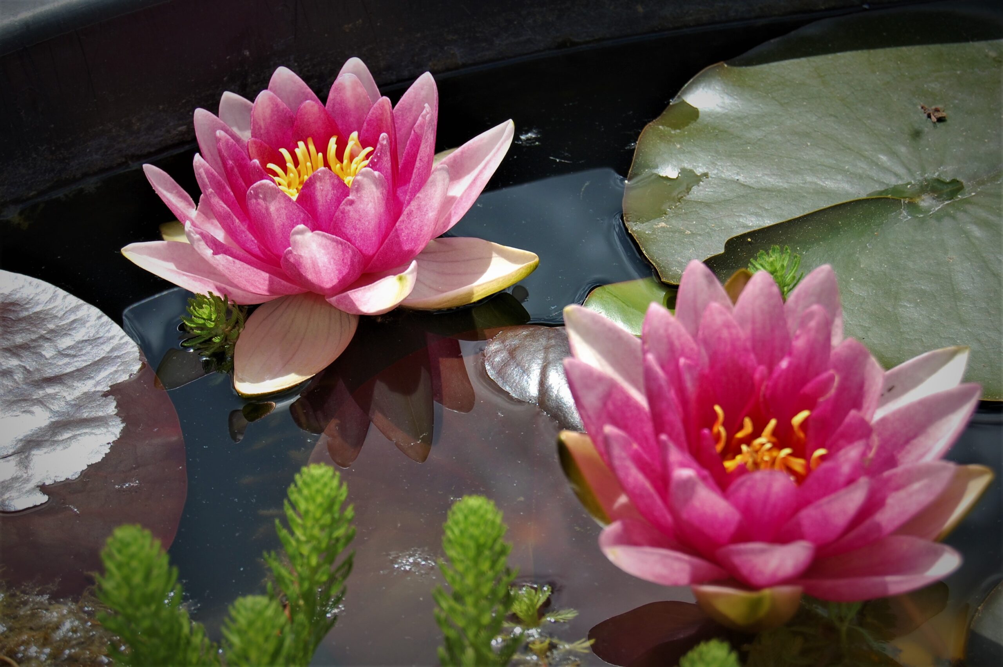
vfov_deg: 16.5
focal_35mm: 82
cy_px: 334
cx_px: 502
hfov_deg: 24.6
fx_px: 2296
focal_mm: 55
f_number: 9
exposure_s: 1/320
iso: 200
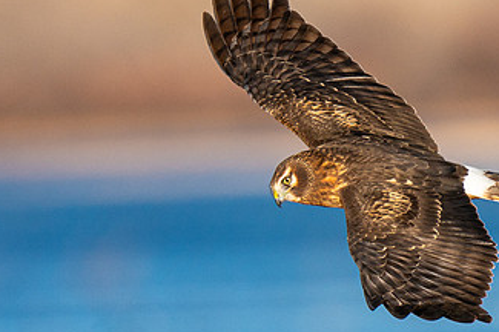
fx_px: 28594
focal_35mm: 2065
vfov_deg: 0.7
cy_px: 220
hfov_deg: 1.0
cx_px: 154
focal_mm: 840
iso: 1000
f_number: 9
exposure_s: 1/2000
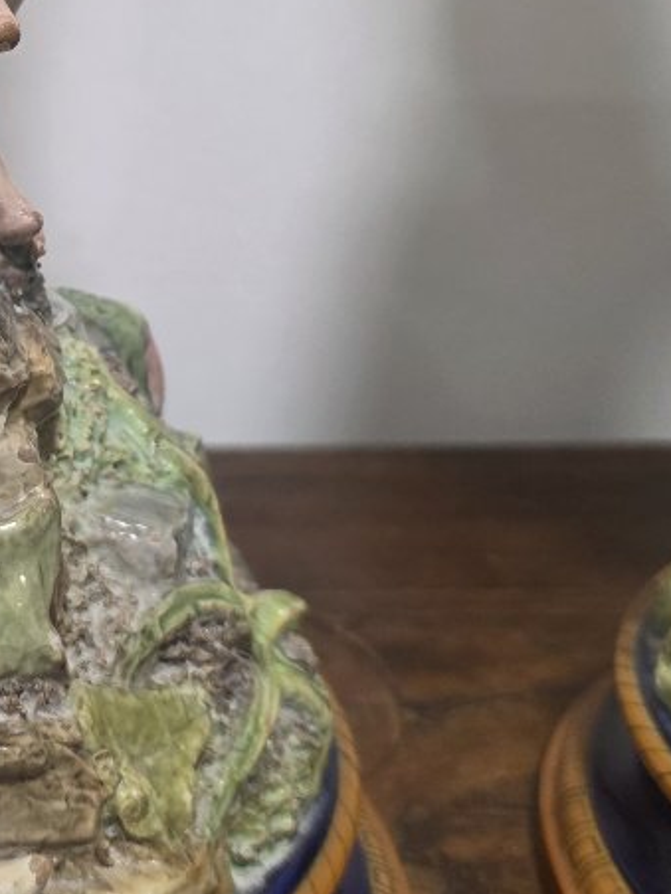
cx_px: -48
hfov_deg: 22.8
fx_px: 1577
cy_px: 214
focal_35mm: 61
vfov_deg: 31.1
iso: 250
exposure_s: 1/100
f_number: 1.7
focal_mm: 6.3
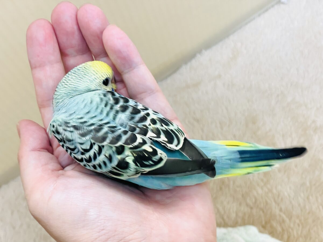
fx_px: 485
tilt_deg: -65.2
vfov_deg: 28.0
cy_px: 121
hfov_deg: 36.8
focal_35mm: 52
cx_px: 162
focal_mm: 6
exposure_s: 1/99
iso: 125
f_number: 2
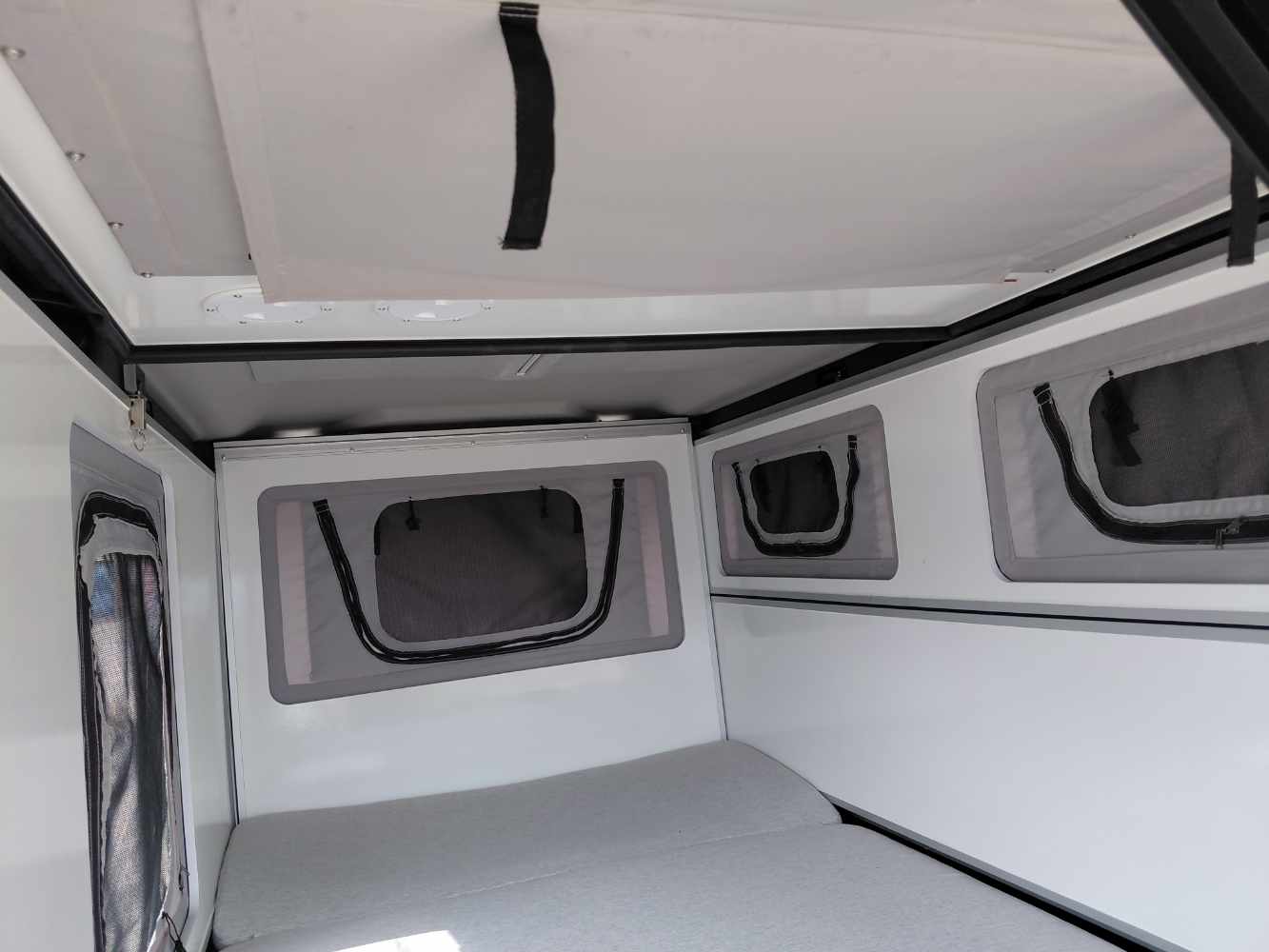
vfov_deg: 54.9
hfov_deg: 69.4
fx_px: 917
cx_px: 634
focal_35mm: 25
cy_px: 476
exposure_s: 1/249
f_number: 1.8
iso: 50
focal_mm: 4.7
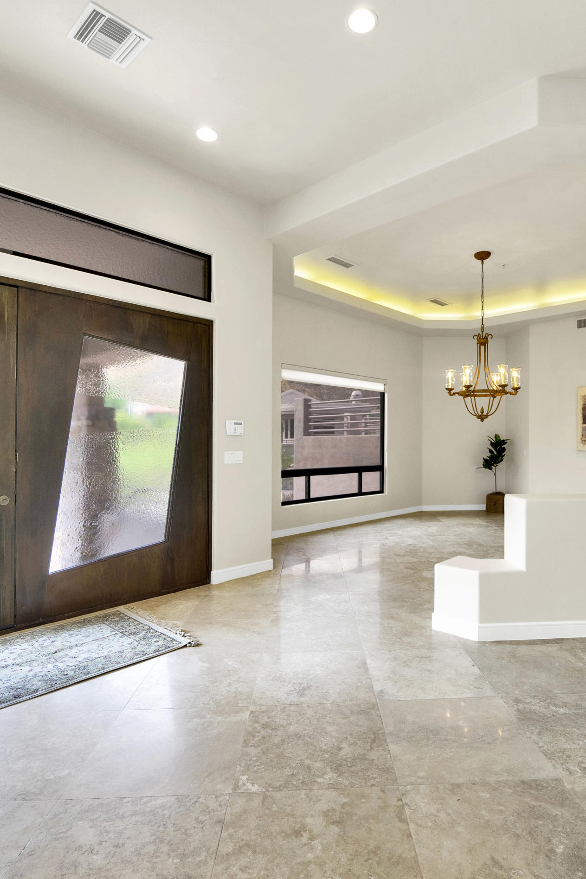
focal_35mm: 19
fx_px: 464
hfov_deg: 64.3
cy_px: 451
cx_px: 332
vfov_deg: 86.9
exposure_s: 1/80
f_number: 4
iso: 320
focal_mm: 12
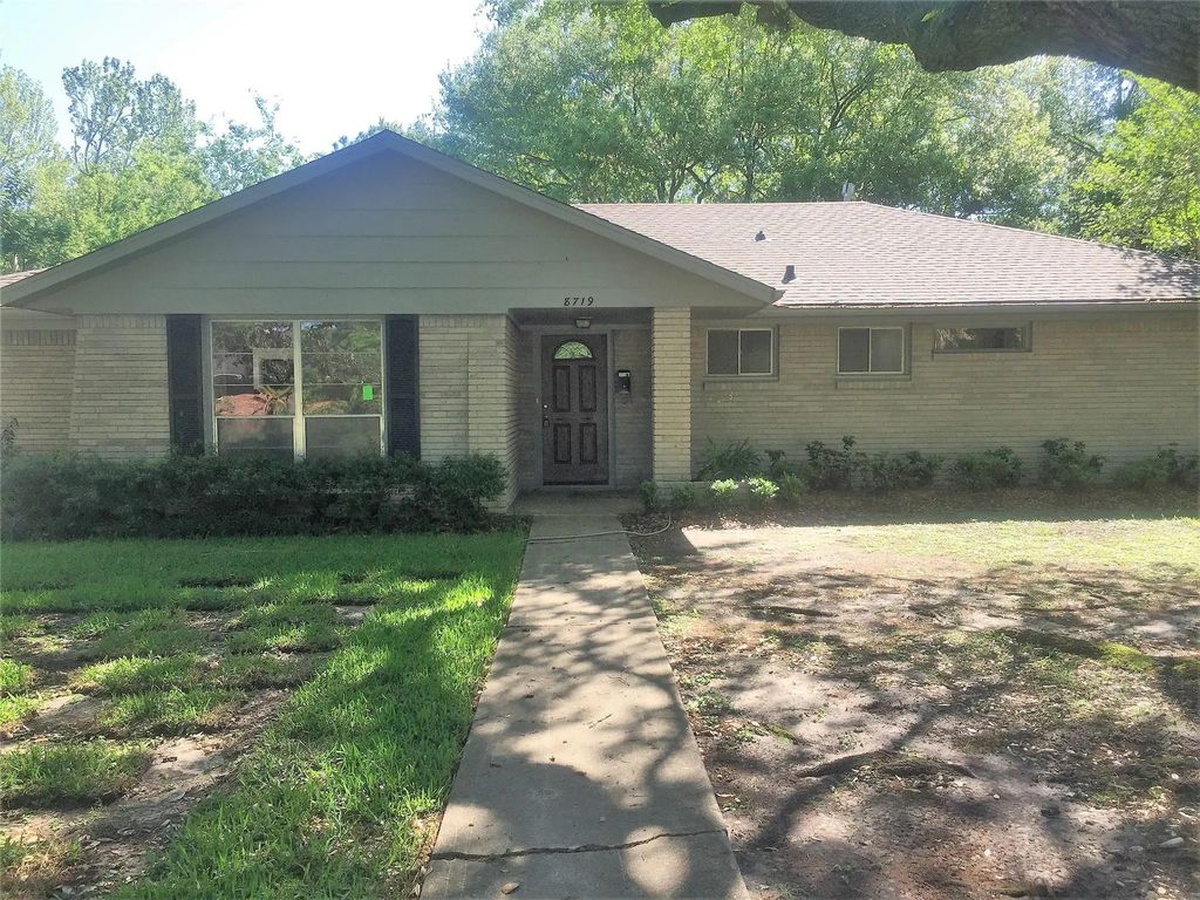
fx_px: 1005
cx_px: 600
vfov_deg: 48.2
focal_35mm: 29
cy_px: 450
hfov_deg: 61.7
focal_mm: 4.15
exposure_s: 1/514
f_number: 2.2
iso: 32
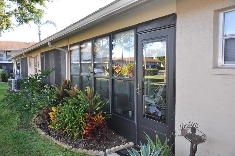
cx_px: 118
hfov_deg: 57.3
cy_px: 78
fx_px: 215
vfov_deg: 39.9
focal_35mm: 33
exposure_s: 1/200
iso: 280
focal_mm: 22
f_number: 3.8
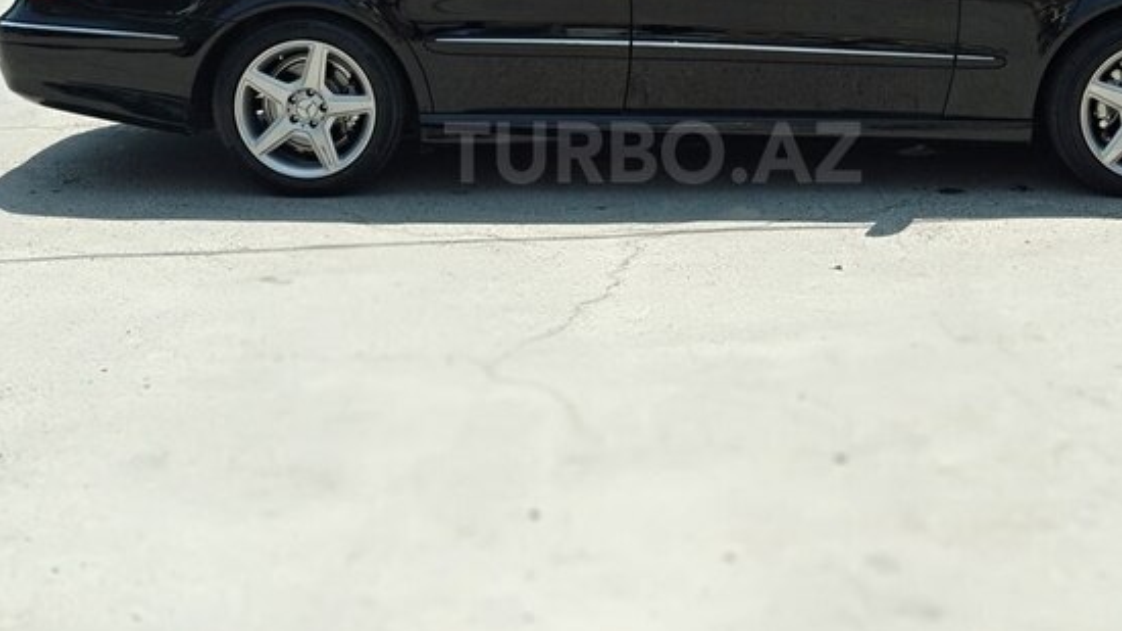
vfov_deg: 17.6
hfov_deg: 30.9
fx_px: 2022
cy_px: 152
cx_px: 653
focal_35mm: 68
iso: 100
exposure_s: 1/457
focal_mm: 5.99
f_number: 2.6
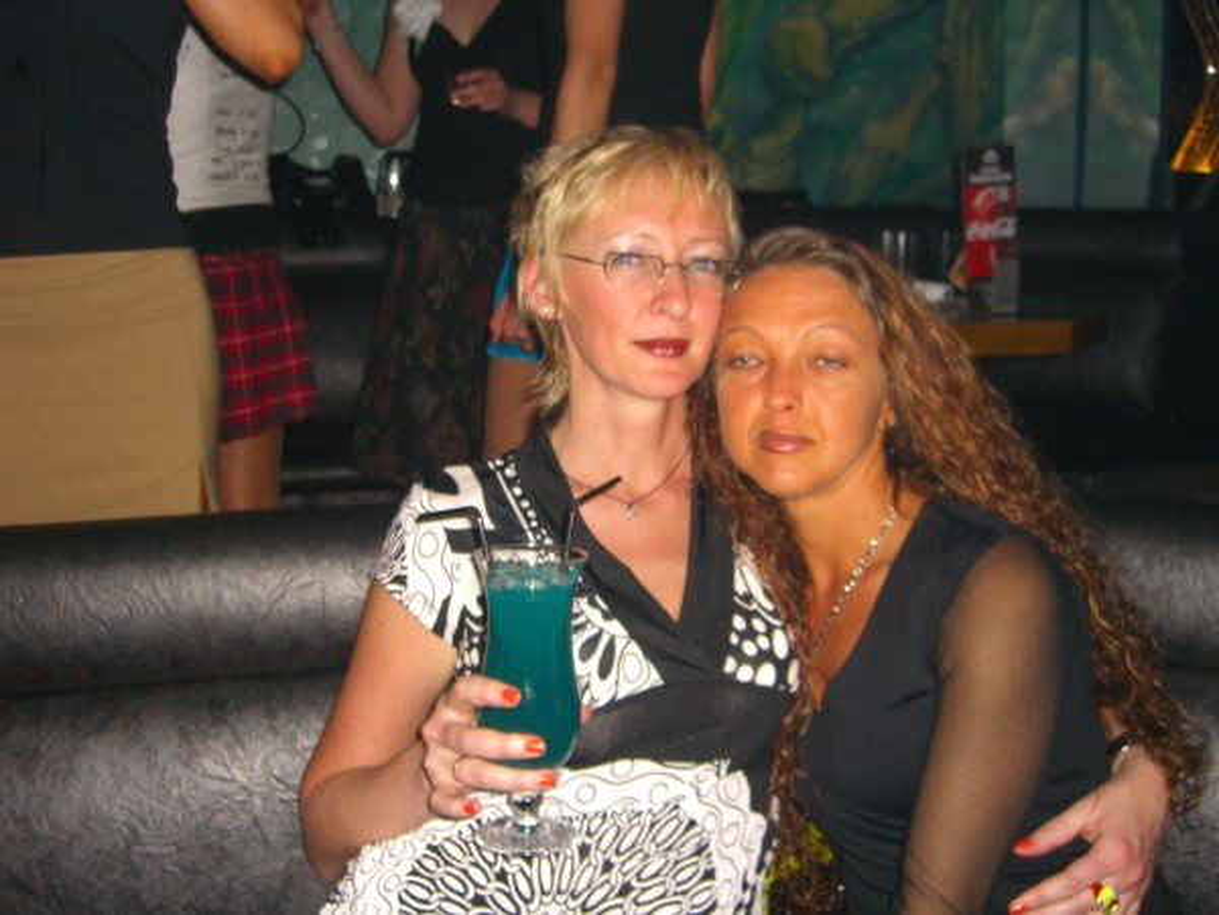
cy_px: 458
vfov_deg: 37.7
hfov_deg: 49.0
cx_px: 610
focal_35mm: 38
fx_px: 1338
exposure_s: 1/60
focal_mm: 7.9
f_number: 2.8
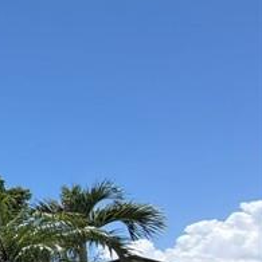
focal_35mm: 65
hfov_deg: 13.7
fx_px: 557
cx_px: -422
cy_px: 269
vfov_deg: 25.1
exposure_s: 1/770
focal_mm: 2.22
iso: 20
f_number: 2.2
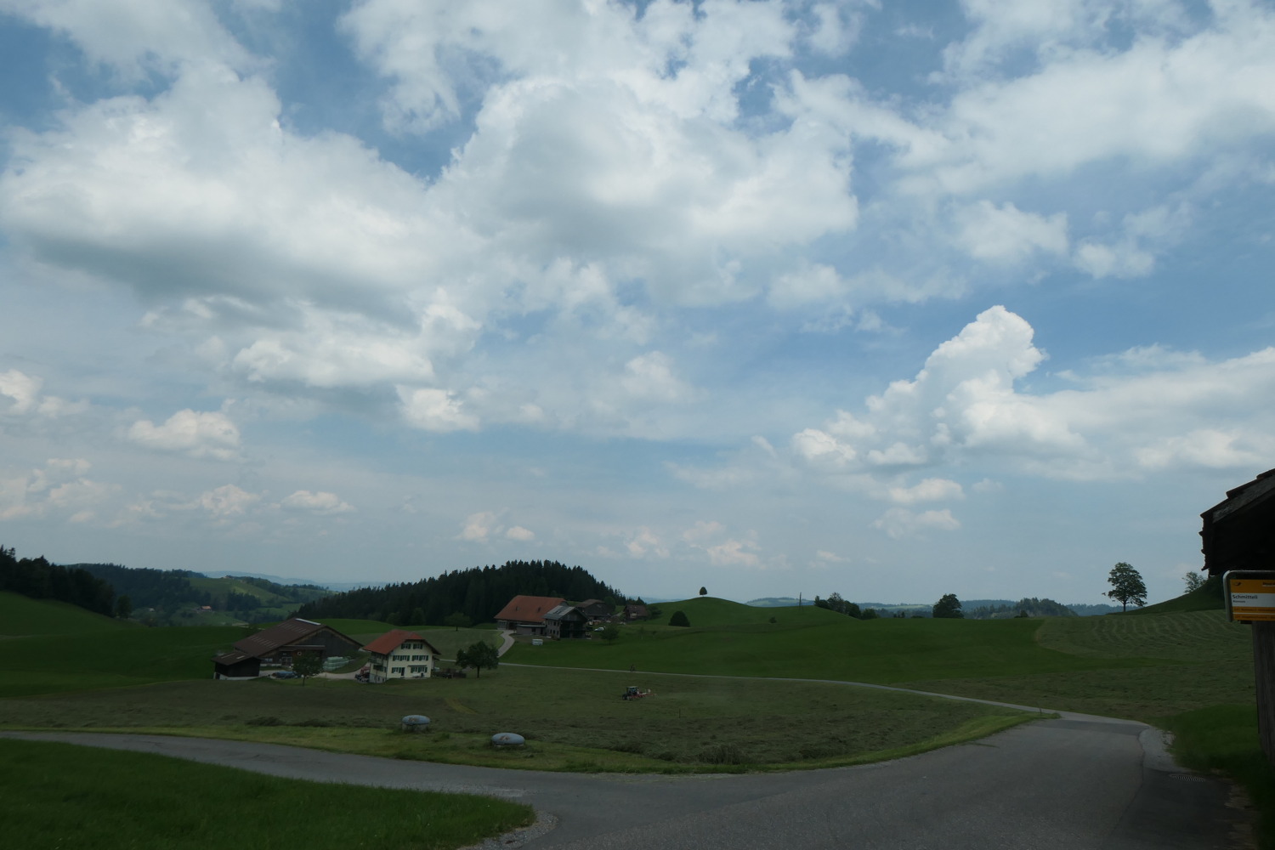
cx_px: 638
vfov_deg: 53.1
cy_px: 425
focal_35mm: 24
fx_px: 850
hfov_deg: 73.7
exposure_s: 1/1000
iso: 200
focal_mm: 8.8
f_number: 8
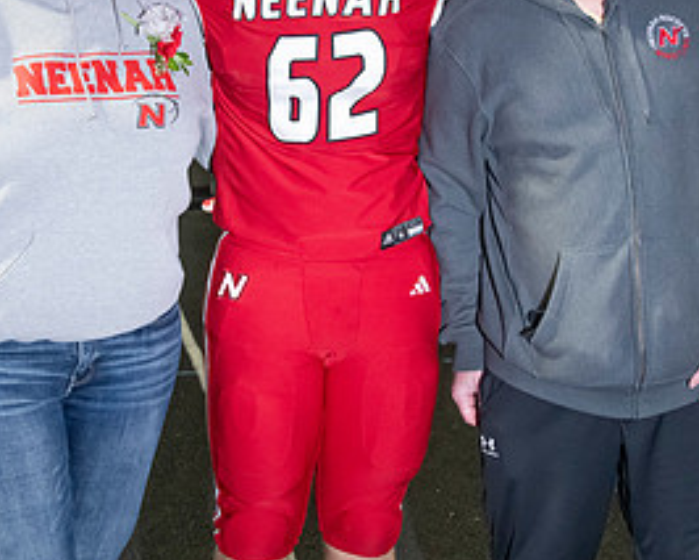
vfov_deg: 16.7
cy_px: 156
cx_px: 352
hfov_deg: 20.8
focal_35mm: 92
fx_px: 1904
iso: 5000
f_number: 5.6
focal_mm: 45
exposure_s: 1/160
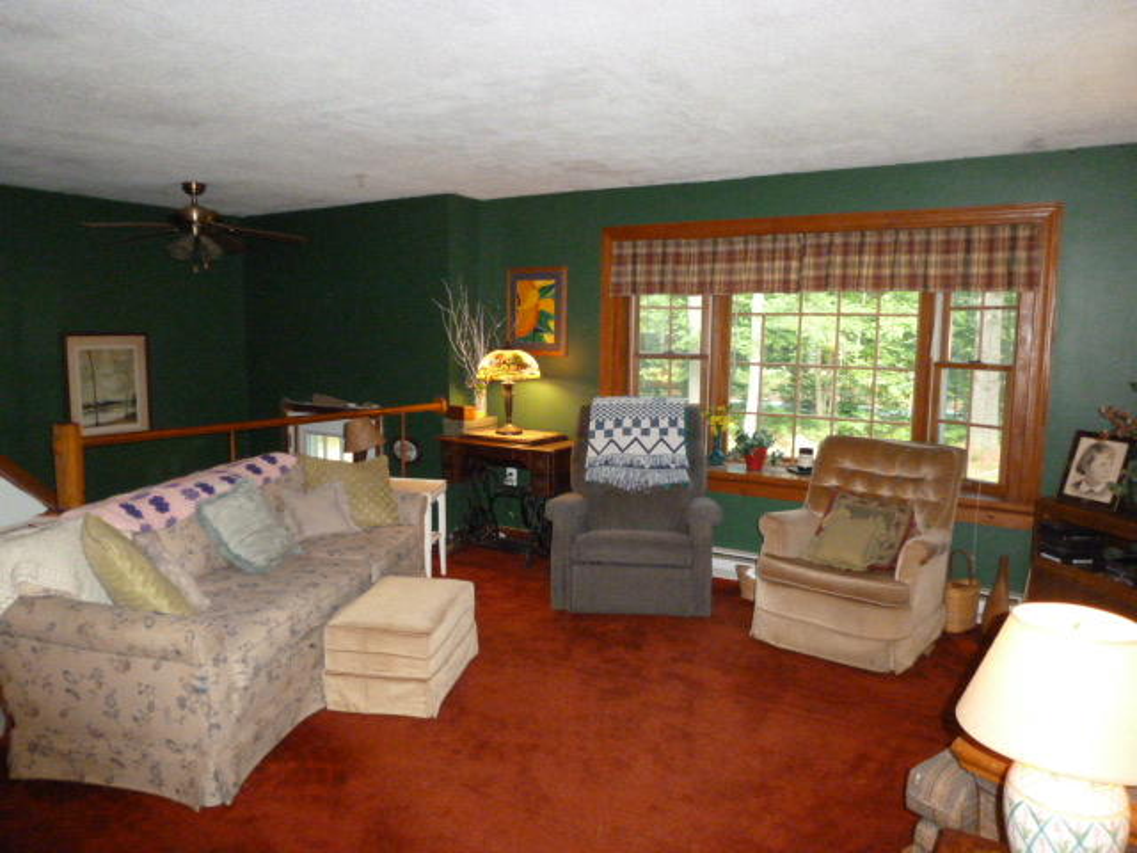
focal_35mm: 24
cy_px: 426
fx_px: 788
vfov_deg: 56.8
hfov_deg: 71.6
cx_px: 568
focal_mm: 4.3
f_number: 3.3
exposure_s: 1/60
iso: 640
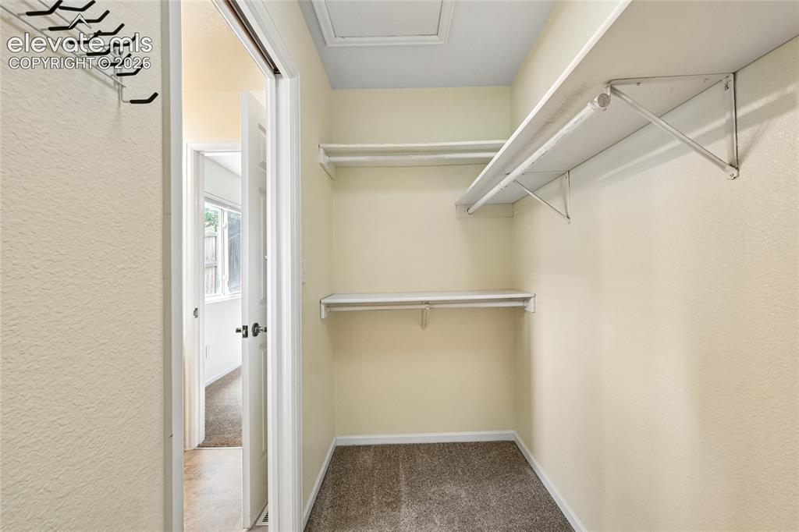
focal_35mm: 15
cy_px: 266
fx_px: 333
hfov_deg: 100.4
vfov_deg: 77.3
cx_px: 400
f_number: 8
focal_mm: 10
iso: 800
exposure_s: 1/3.33
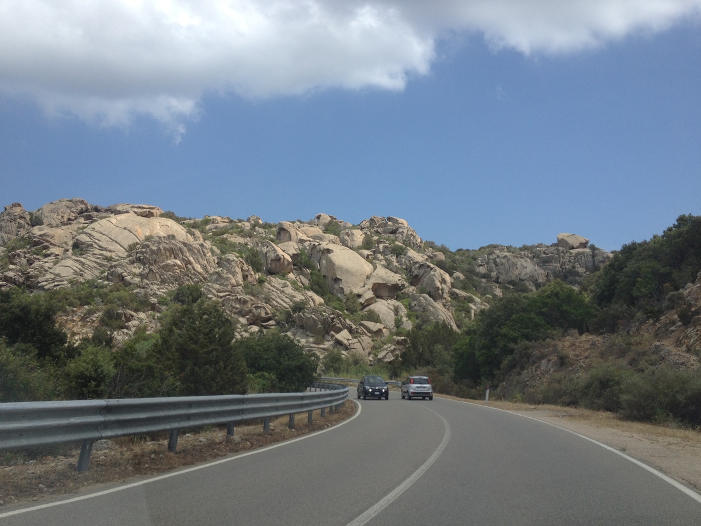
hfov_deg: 52.6
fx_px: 709
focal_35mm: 35
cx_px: 350
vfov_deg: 40.7
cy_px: 263
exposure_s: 1/1346
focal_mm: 4.28
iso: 50
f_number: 2.4
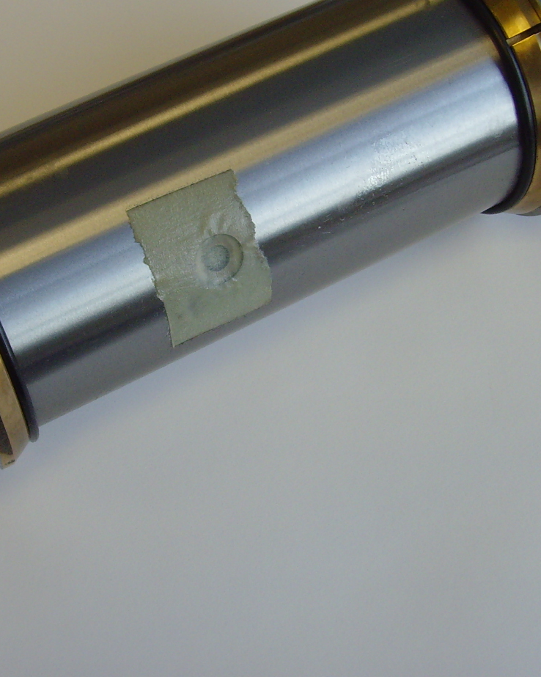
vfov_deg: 28.7
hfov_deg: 23.0
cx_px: 173
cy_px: 315
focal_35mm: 66
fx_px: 1321
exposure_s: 1/60
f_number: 3.5
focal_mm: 6.6
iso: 100
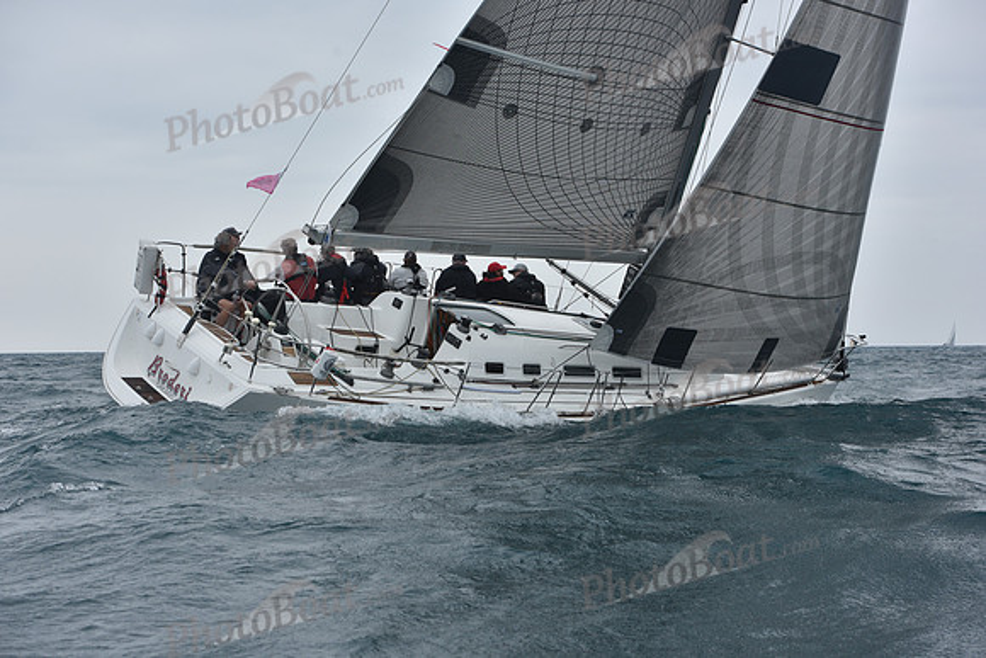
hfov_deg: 28.8
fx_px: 1918
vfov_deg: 19.5
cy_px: 329
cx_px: 493
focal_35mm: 70
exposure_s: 1/800
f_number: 7.1
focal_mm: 70
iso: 250
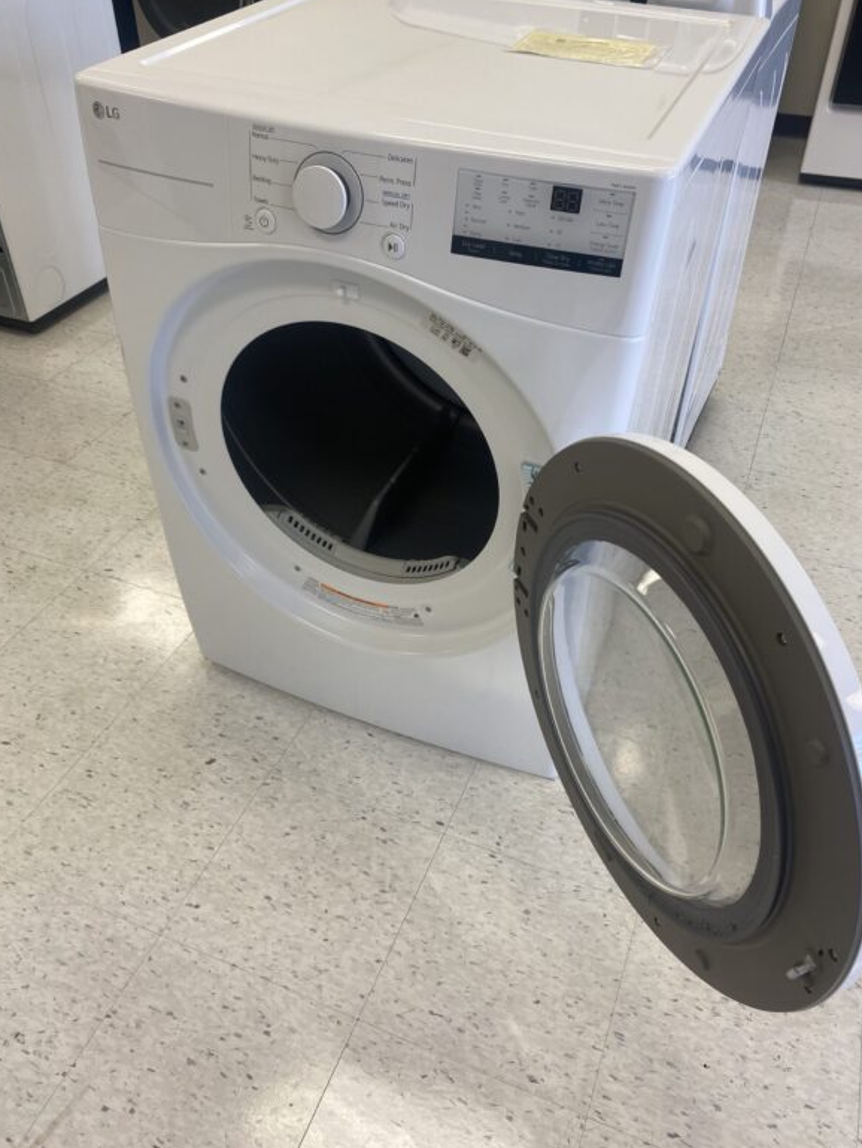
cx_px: 430
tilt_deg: -38.8
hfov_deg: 51.4
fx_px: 896
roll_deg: -1.0
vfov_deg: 65.3
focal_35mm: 27
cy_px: 559
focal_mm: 4.25
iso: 40
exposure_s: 1/65
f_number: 1.8
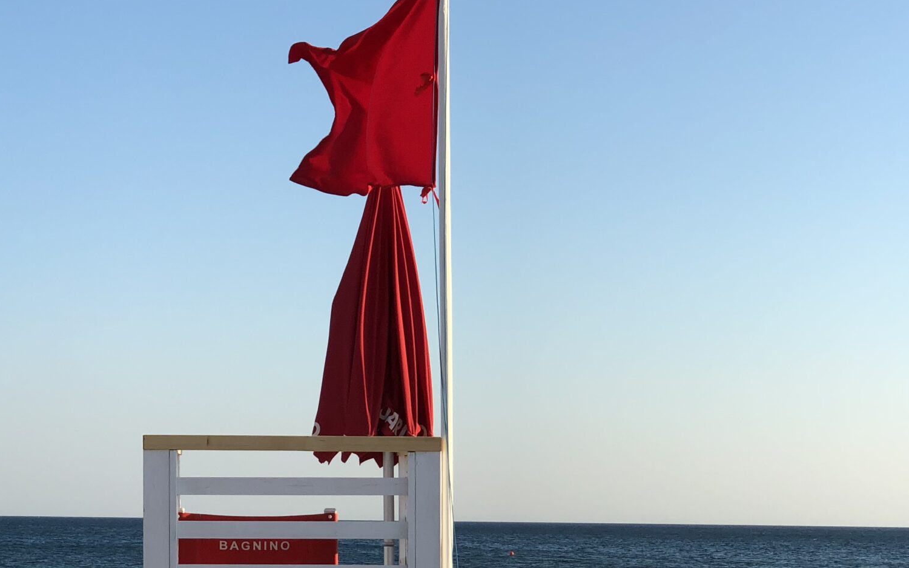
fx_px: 2329
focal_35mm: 94
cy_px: 461
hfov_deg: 21.9
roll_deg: -0.3
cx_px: 239
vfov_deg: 13.8
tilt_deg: +2.2
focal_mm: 6
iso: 16
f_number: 2.4
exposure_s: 1/738
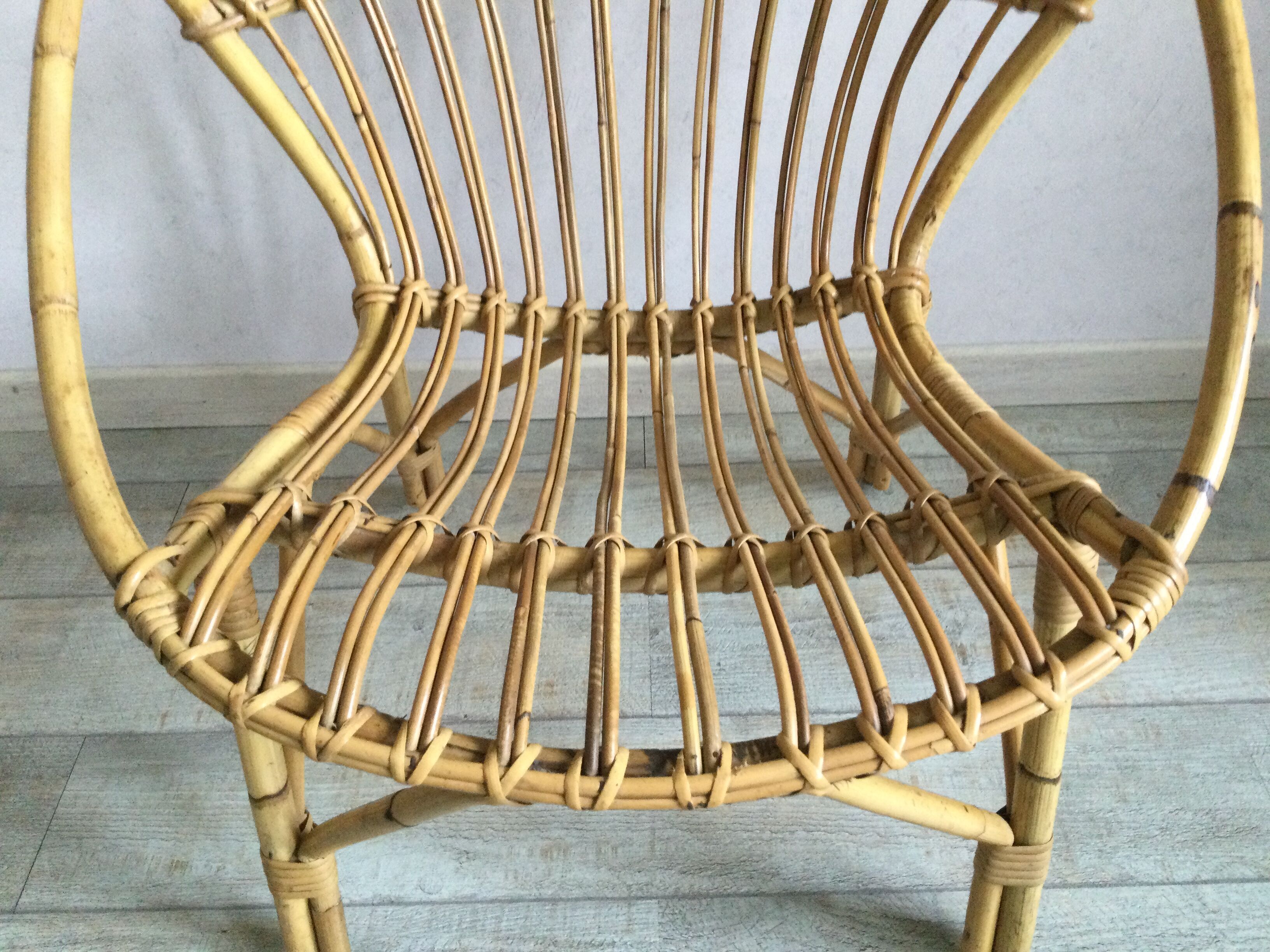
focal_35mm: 31
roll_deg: +1.2
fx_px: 1137
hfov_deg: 58.4
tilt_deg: -42.2
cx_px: 635
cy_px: 476
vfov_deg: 45.4
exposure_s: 1/33
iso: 160
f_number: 2.4
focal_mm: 3.3
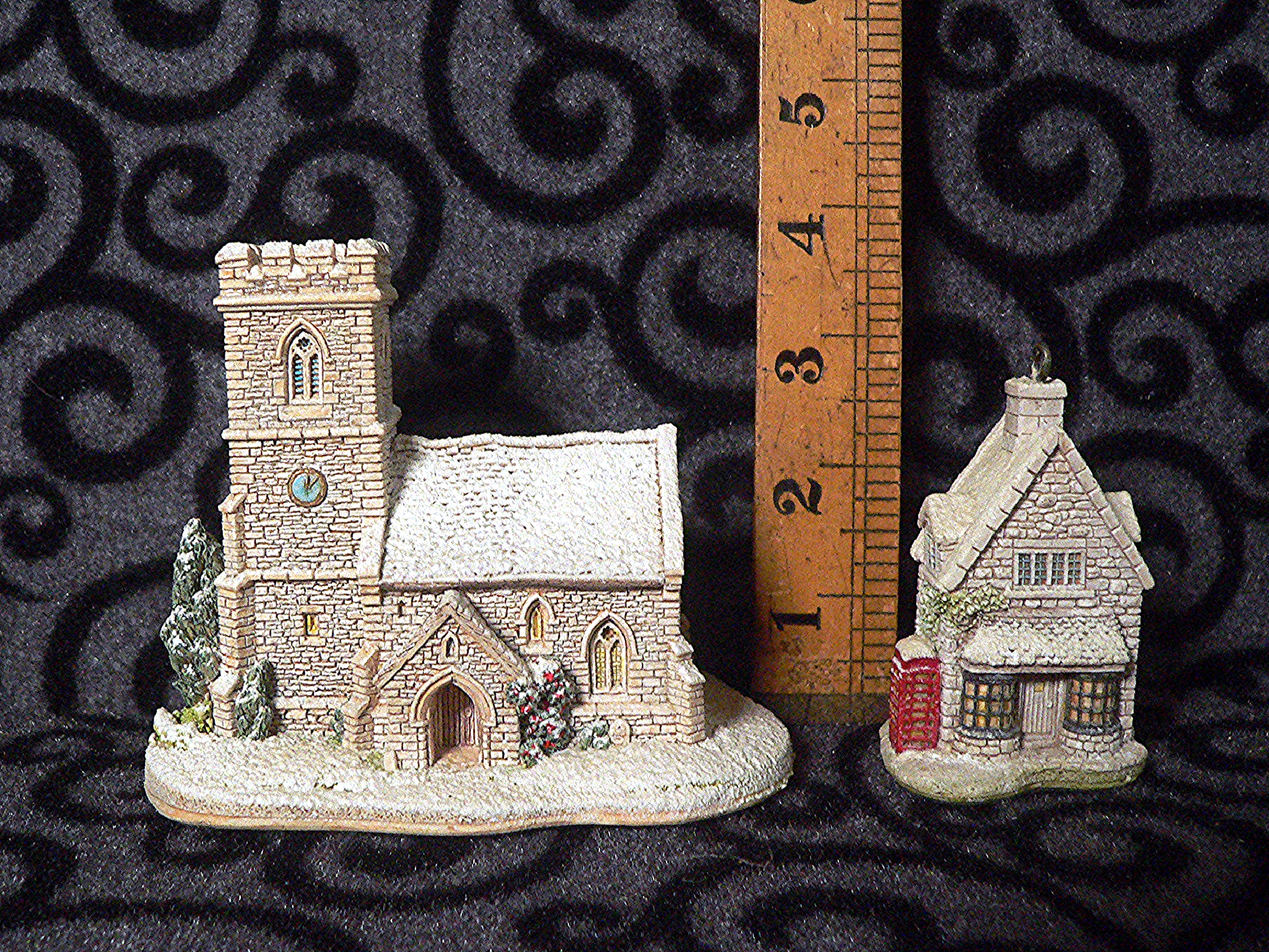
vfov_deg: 39.7
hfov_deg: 51.4
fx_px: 1320
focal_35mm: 36
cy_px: 476
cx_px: 634
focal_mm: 6
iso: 400
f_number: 2.8
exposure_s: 1/20
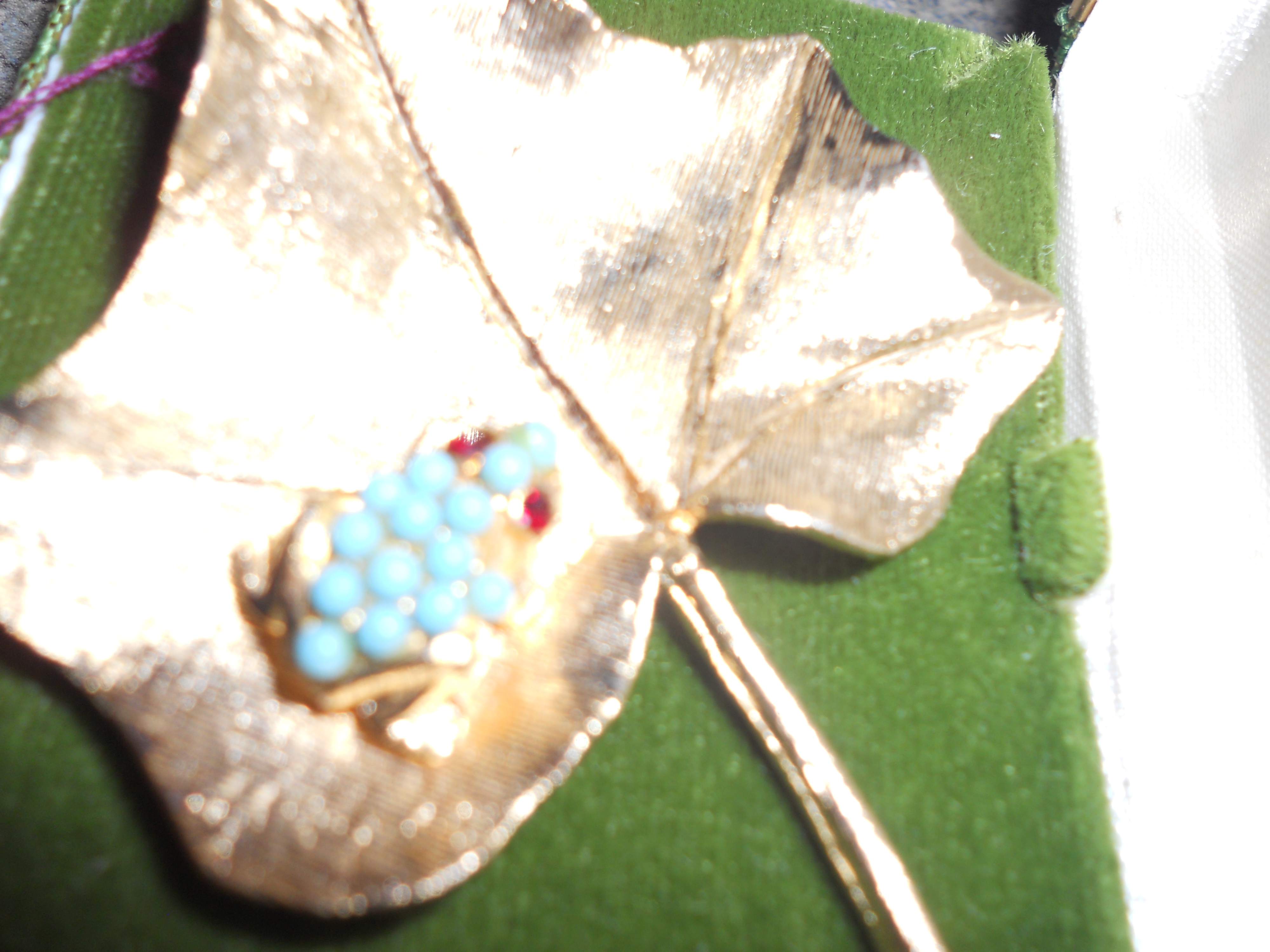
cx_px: 635
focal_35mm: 32
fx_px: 1174
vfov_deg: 44.2
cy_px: 476
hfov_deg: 56.8
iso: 80
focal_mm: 5.8
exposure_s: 1/25
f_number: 8.8
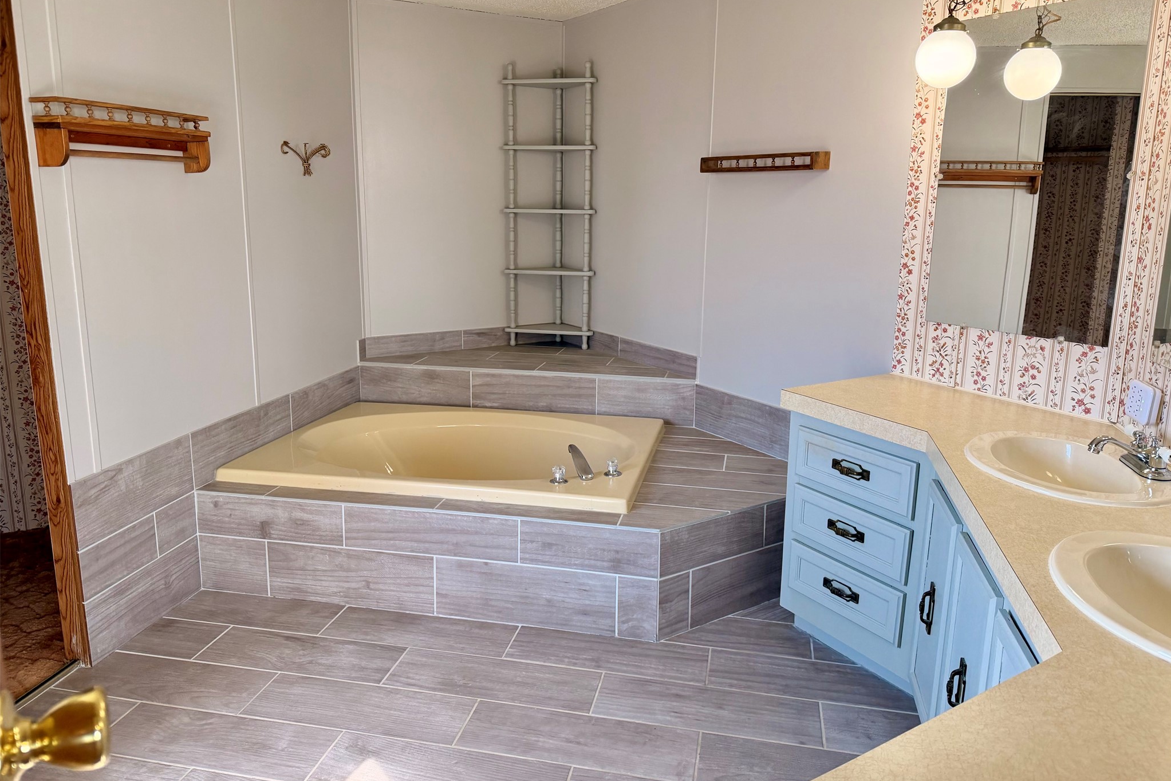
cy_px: 354
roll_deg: +0.6
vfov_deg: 51.2
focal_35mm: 25
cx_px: 586
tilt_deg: -10.0
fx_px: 813
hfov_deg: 71.5
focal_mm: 6.76
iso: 160
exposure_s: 1/124
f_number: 1.78
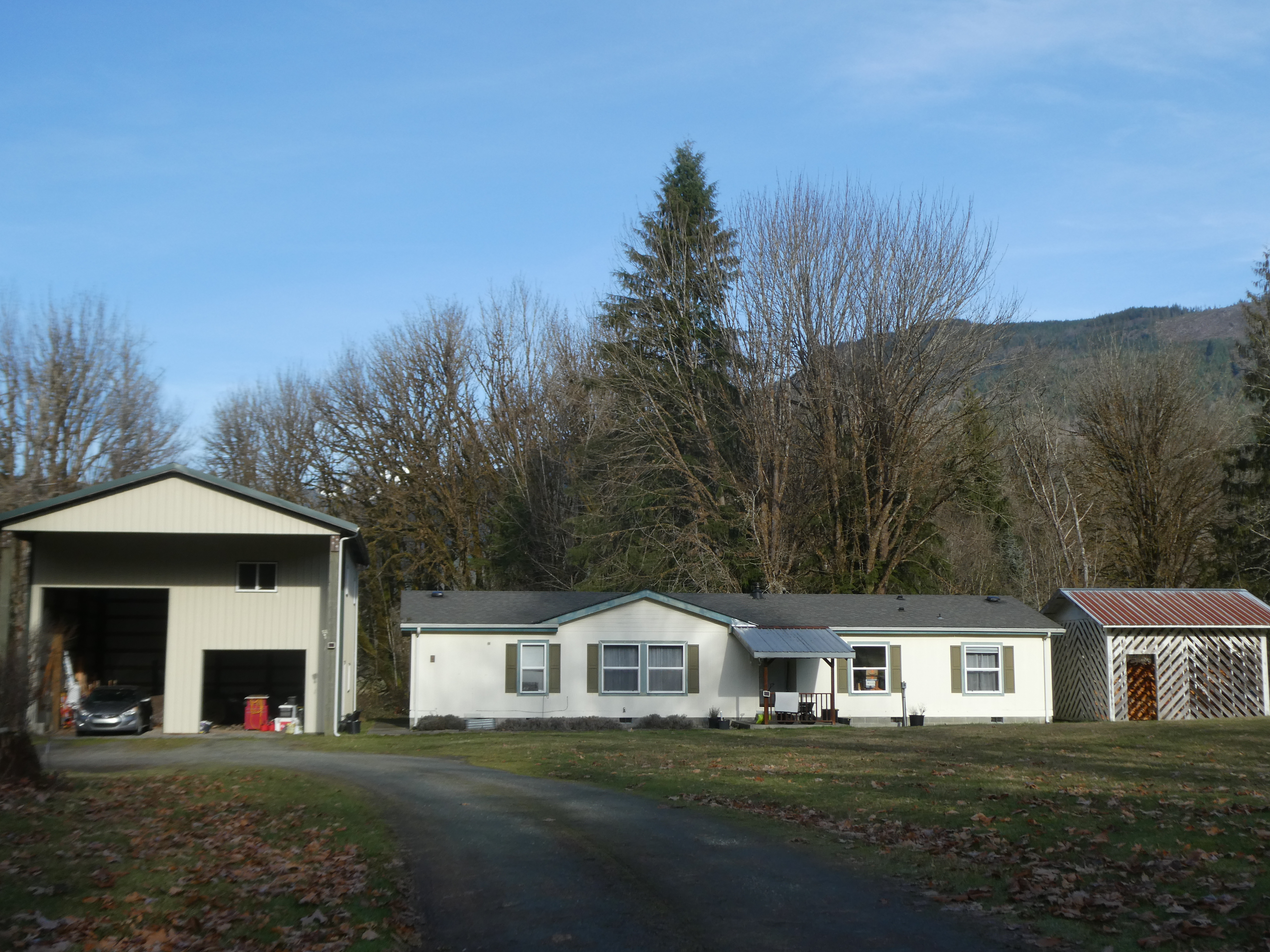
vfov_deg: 35.1
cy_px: 477
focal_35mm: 41
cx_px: 623
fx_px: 1504
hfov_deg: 45.8
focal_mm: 7.2
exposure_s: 1/500
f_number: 3.8
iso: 80
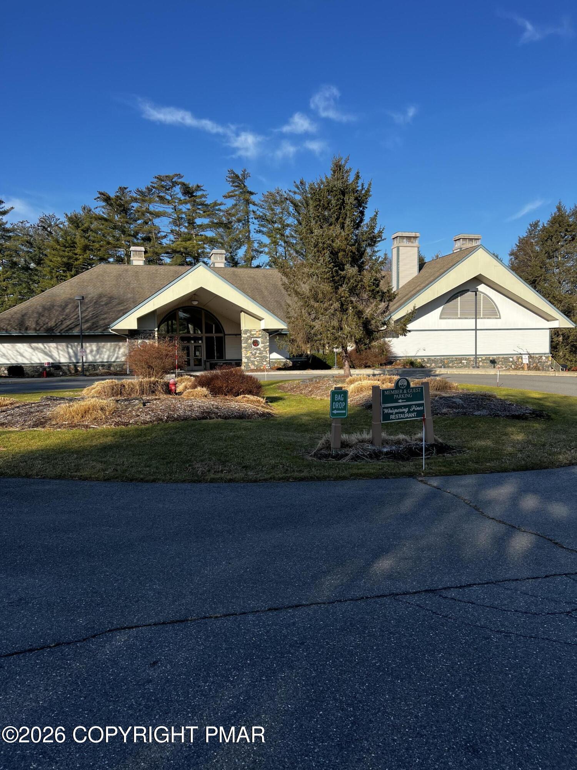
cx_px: 288
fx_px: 578
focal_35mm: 26
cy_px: 385
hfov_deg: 53.1
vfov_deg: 67.3
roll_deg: +0.5
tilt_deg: -4.0
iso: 50
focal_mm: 5.7
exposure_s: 1/2513
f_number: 1.5
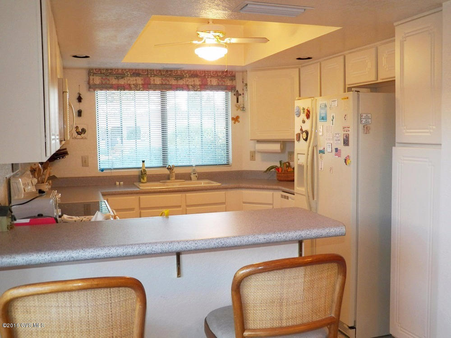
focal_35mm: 35
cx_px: 226
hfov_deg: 52.6
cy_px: 169
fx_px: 456
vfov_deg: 40.7
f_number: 2.8
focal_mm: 6.3
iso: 125
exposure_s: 1/30
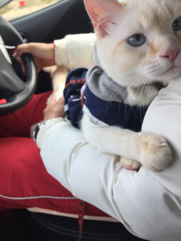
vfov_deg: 61.7
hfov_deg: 48.2
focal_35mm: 29
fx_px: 202
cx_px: 90
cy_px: 120
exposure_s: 1/327
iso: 32
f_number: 2.2
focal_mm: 4.15
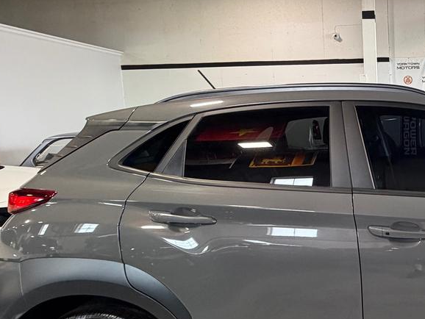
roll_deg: +2.8
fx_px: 381
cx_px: 412
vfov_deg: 45.4
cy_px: 146
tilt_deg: -5.4
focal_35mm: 31
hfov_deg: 49.2
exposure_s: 1/60
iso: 320
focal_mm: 2.22
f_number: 2.2
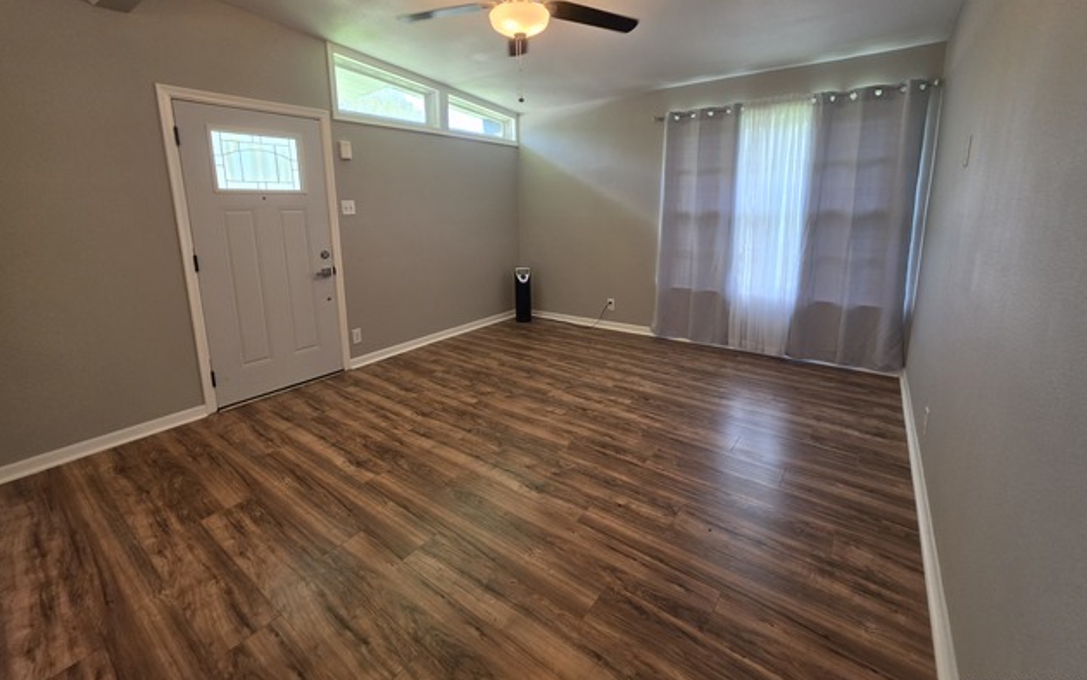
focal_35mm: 14
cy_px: 283
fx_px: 415
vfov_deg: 78.0
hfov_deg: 105.3
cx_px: 544
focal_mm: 2.2
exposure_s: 1/120
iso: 160
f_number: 1.9
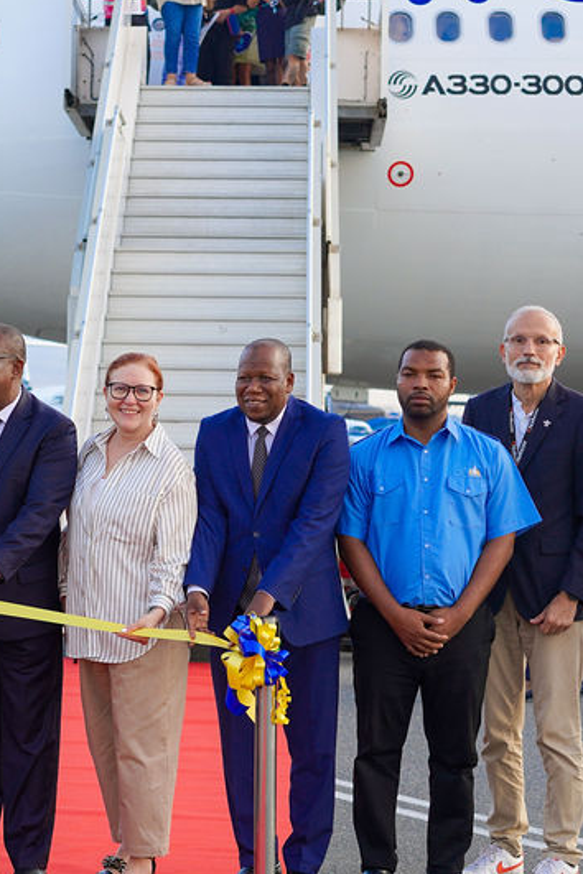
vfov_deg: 19.3
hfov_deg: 12.8
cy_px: 409
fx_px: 2575
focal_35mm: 106
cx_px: 56
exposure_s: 1/160
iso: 160
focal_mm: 55
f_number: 4
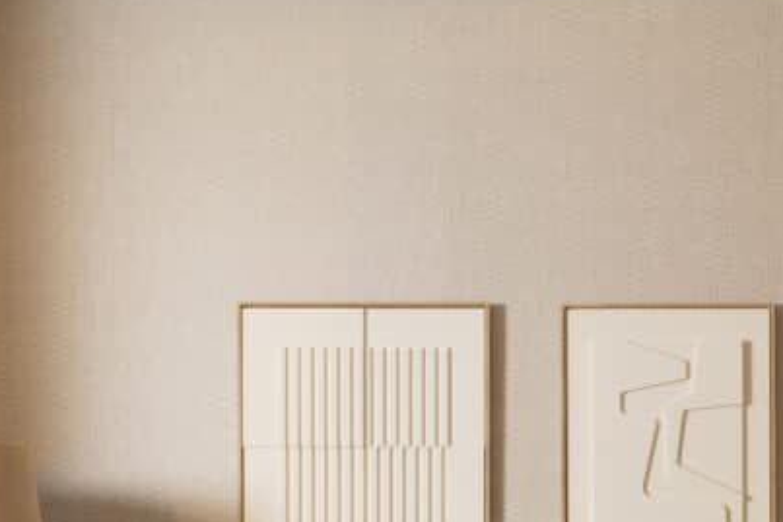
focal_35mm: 90
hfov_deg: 22.1
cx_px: 701
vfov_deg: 14.5
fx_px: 1958
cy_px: 687
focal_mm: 33
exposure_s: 1/1.25
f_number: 6.3
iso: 200
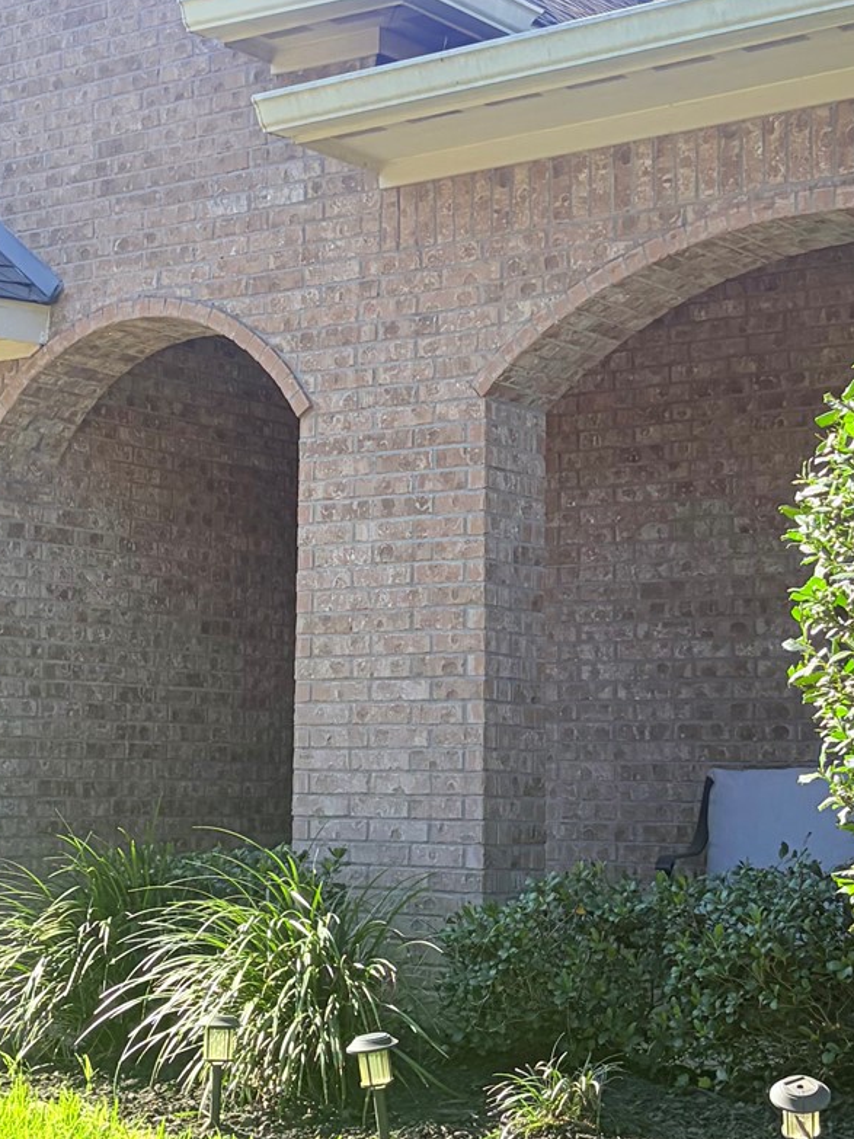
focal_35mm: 68
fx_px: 2237
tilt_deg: +7.1
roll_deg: -0.6
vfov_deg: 28.5
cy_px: 495
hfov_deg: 21.6
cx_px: 423
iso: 50
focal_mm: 5.96
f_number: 1.6
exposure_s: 1/1451
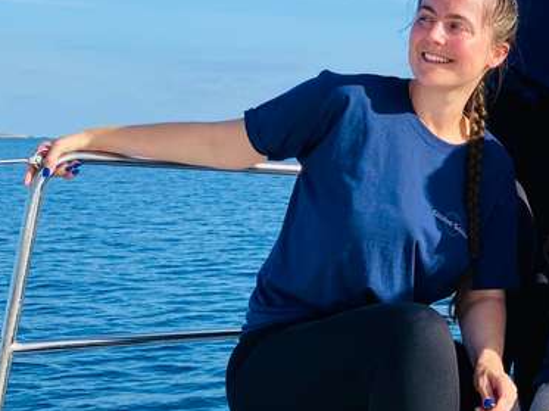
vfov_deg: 21.9
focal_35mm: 67
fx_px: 1062
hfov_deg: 26.1
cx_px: 649
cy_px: 217
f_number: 1.8
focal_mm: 4.25
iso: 32
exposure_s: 1/1898
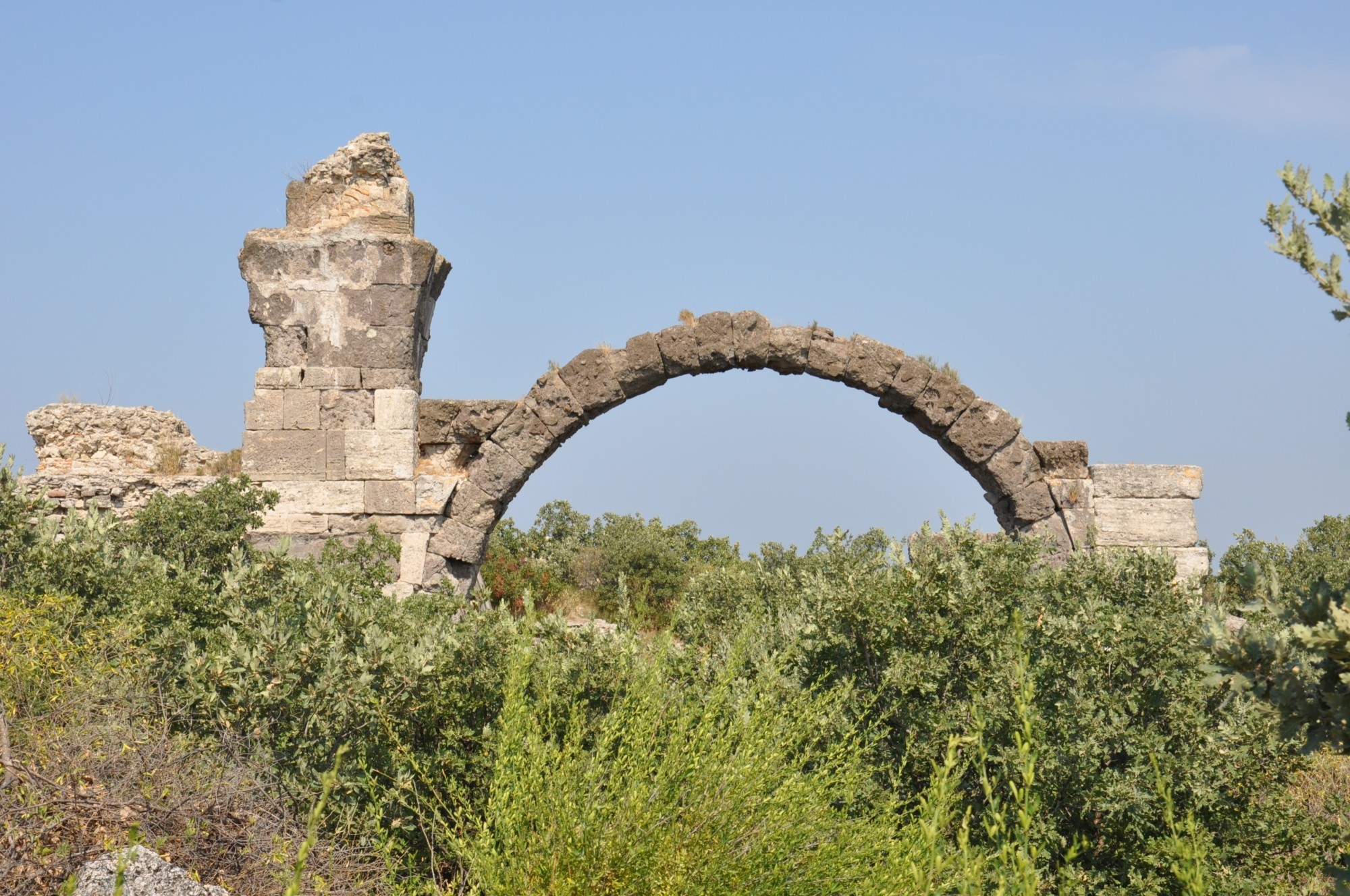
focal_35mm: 63
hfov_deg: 31.9
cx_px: 675
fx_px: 2359
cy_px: 448
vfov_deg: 21.5
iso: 200
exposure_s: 1/160
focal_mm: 42
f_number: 13
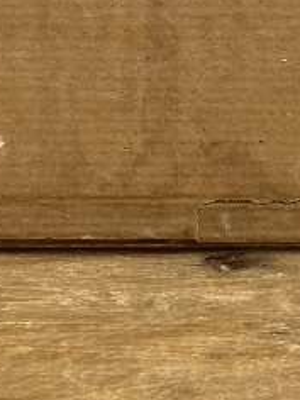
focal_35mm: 132
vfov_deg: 13.6
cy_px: -292
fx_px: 1525
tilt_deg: -10.6
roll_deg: -0.4
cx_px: 222
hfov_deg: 11.2
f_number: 1.8
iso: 40
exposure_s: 1/122
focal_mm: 4.25
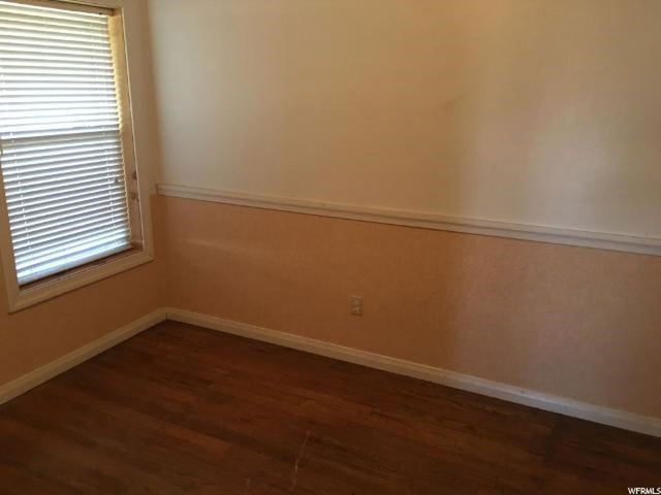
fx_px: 554
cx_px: 330
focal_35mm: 29
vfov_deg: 48.2
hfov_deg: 61.7
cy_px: 248
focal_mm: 4.15
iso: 80
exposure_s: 1/15
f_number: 2.2
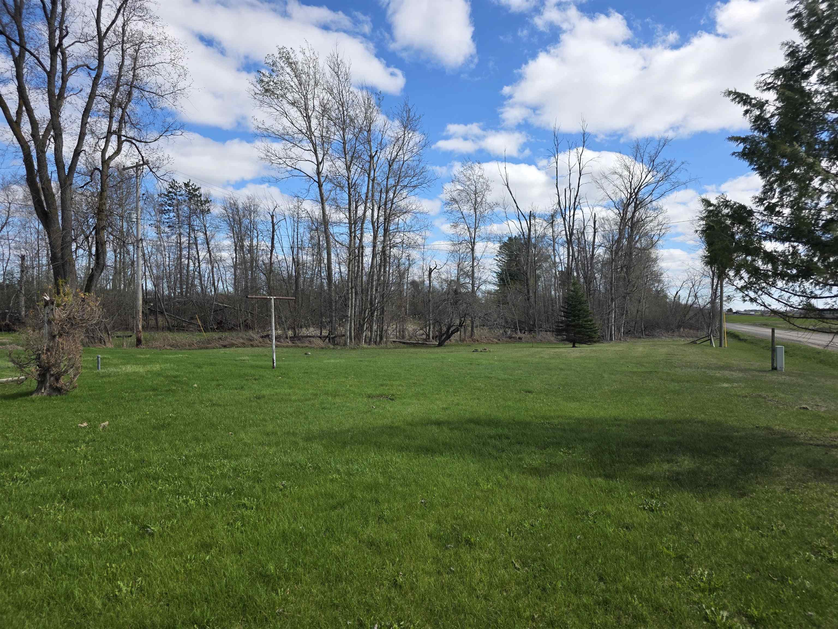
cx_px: 419
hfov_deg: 73.9
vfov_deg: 58.9
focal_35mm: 23
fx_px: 557
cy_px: 314
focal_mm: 6.3
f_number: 1.7
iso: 80
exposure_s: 1/4539
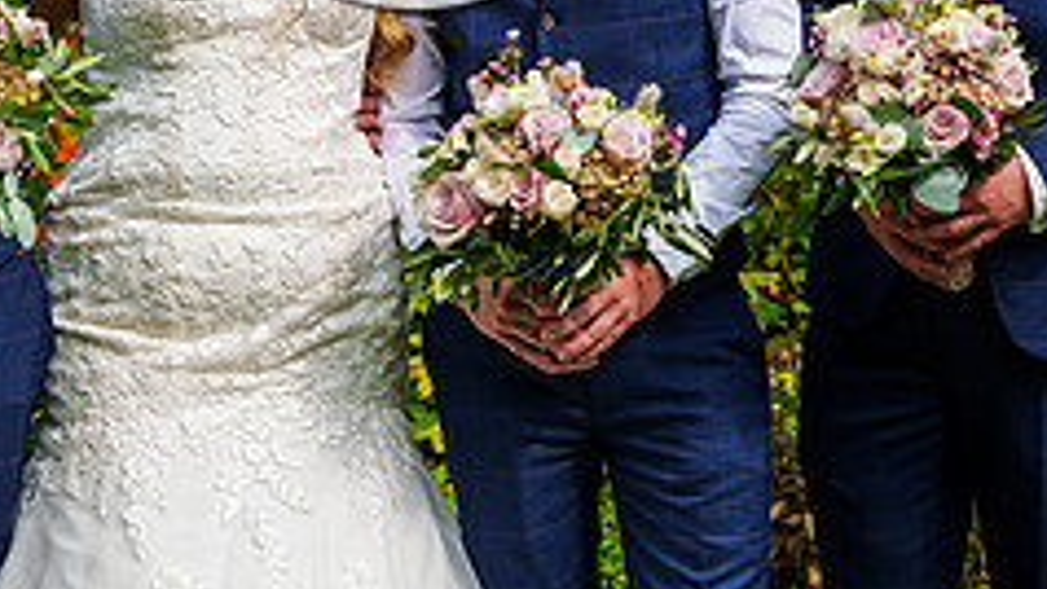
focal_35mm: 139
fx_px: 3860
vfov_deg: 8.6
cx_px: 227
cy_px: -188
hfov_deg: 15.4
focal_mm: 45
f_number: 3.5
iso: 800
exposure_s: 1/8000
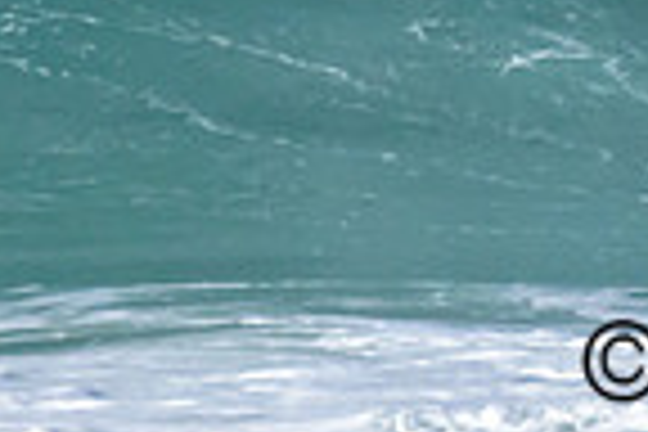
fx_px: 57919
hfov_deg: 0.6
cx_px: 932
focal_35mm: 3218
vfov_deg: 0.4
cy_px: -385
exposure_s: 1/2500
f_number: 11
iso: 8000
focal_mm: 800
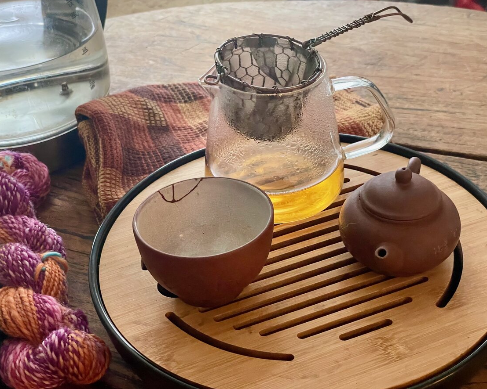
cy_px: 193
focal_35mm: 55
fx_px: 793
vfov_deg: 27.6
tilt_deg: -35.8
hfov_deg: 34.1
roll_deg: +4.8
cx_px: 227
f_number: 2
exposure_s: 1/41
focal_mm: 6
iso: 800
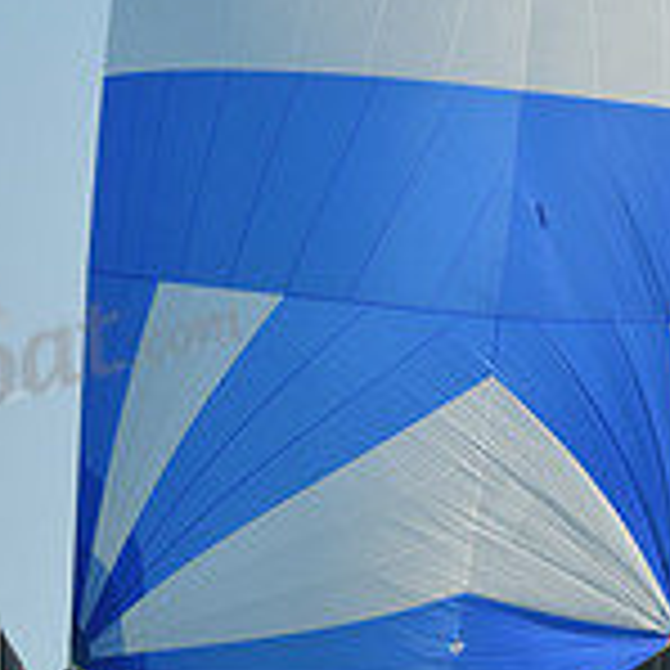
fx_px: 6876
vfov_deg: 5.6
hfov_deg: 5.6
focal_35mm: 314
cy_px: 94
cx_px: 474
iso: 320
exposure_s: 1/640
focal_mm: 95
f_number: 8
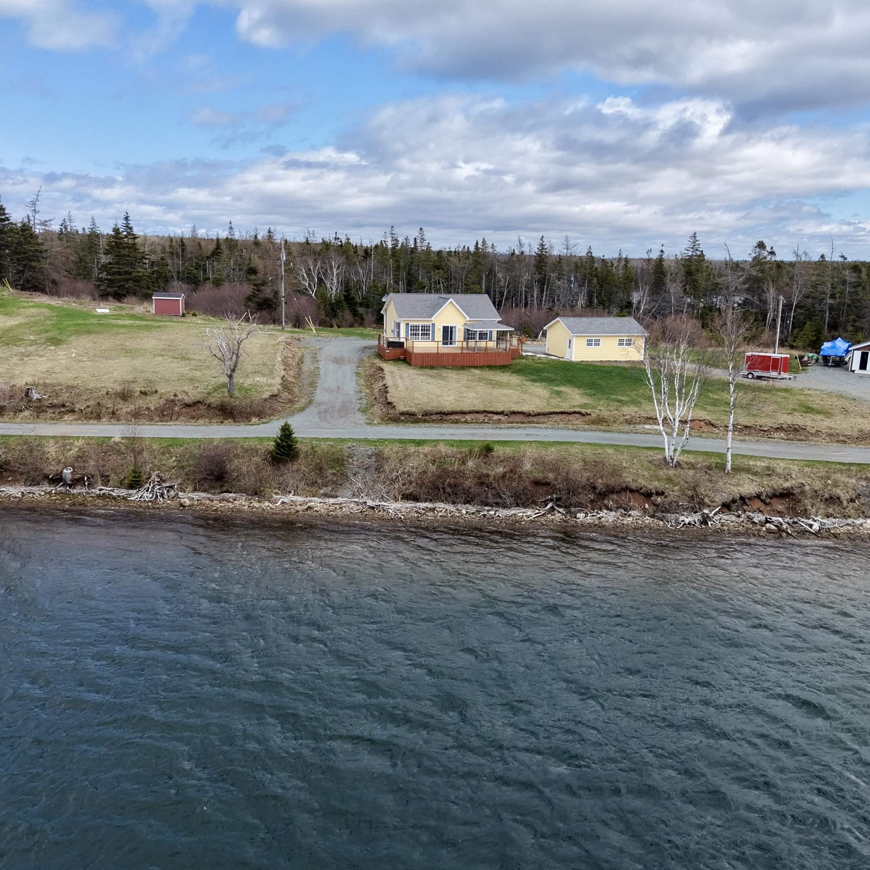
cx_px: 424
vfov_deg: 55.6
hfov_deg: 55.6
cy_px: 458
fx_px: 825
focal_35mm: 29
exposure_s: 1/5000
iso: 310
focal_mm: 8.67
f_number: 1.8
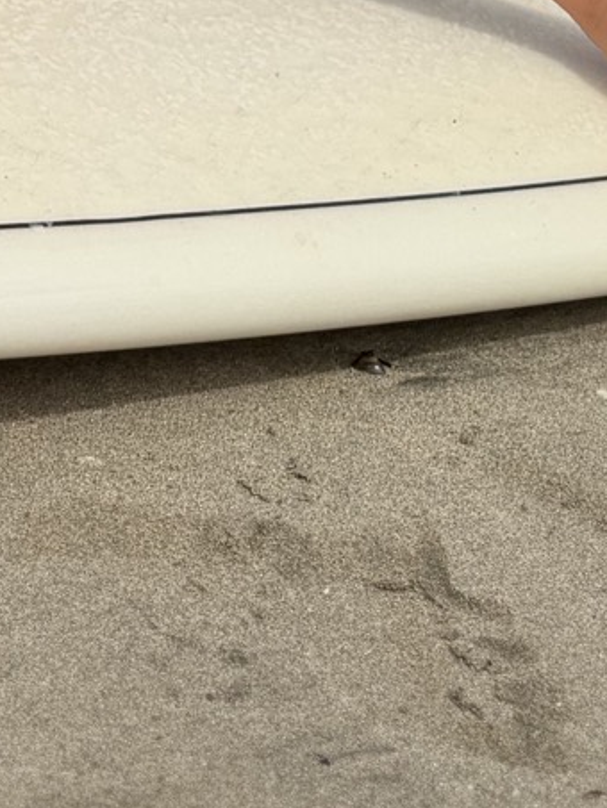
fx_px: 2477
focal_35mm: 106
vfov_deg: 15.4
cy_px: -735
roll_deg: +0.6
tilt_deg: -6.4
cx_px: 5
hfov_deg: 13.8
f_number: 1.78
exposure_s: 1/9091
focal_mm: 6.76
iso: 80
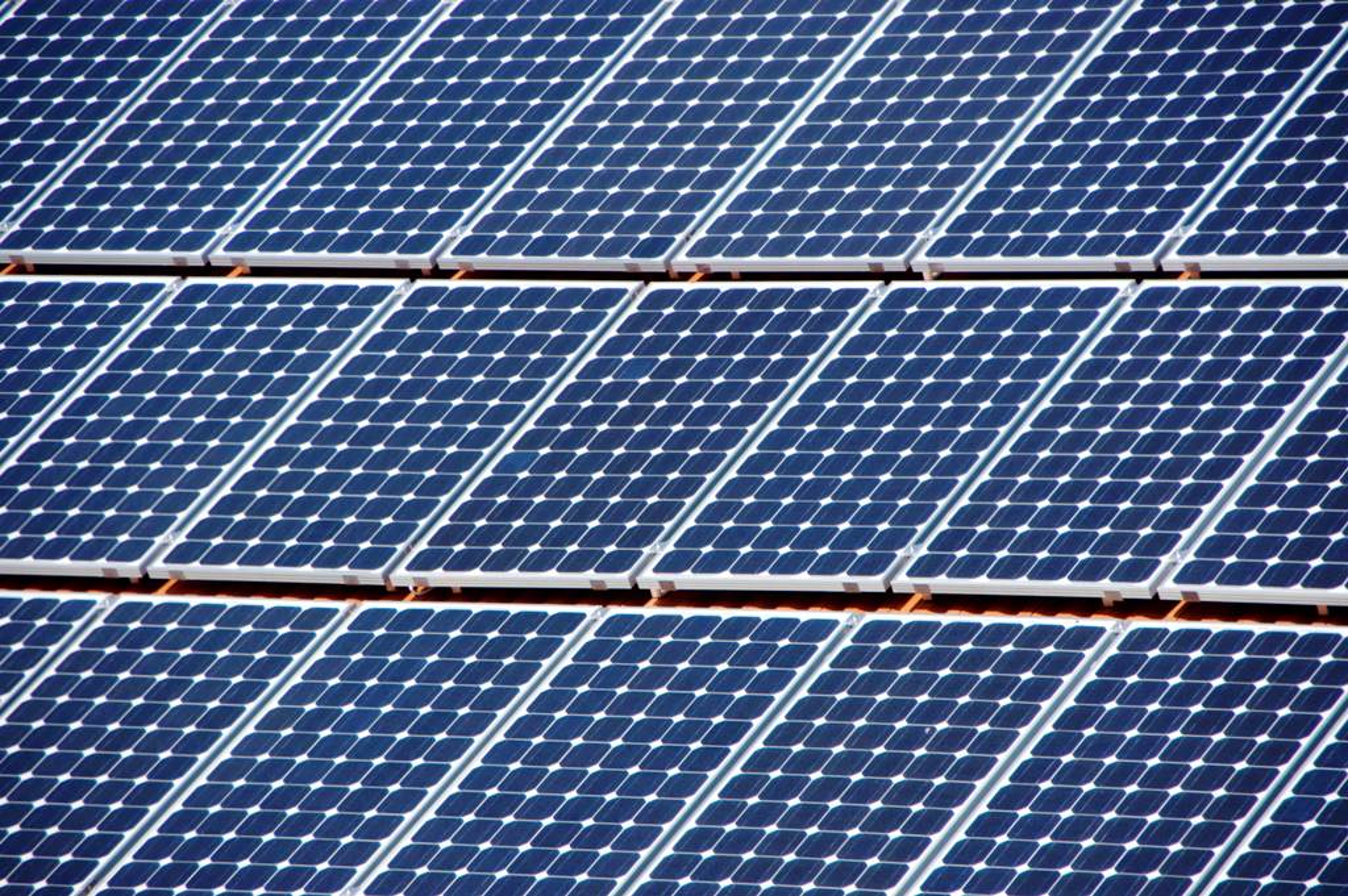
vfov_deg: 5.7
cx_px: 674
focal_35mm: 240
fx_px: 8979
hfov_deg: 8.6
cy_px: 448
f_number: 6.3
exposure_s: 1/320
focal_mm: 160
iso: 100
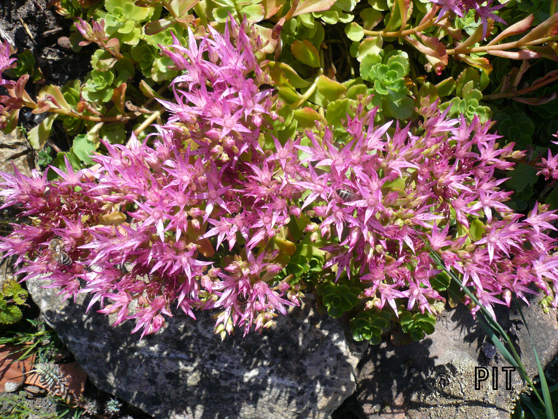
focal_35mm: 29
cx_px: 279
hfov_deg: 61.7
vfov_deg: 48.2
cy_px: 203
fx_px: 468
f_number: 2.8
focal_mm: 4.6
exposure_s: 1/1000
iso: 100
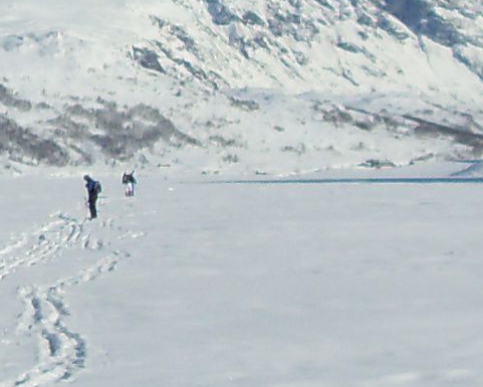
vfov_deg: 6.6
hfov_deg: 8.3
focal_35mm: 232
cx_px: 111
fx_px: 3317
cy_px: -84
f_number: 7
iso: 80
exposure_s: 1/500
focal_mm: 6.3
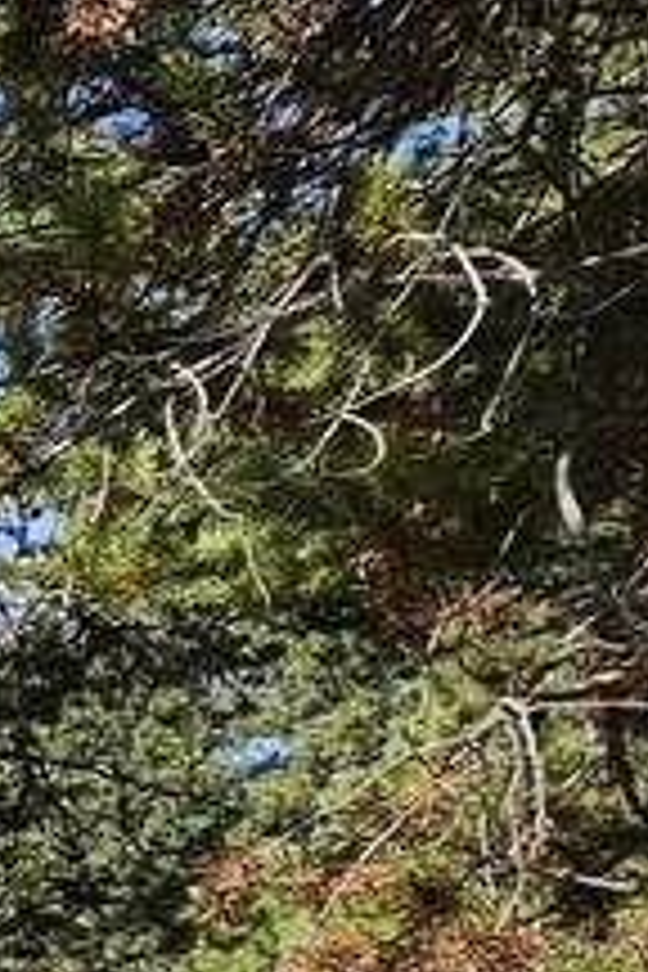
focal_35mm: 80
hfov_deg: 8.6
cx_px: -1850
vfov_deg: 22.9
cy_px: 1220
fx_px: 2160
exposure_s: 1/1163
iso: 50
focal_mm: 2.2
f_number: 2.2
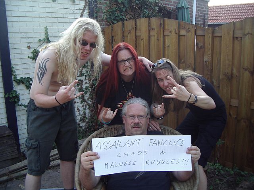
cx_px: 127
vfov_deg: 37.7
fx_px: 279
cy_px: 95
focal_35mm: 38
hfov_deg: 49.0
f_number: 2.6
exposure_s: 1/100
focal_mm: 5.8
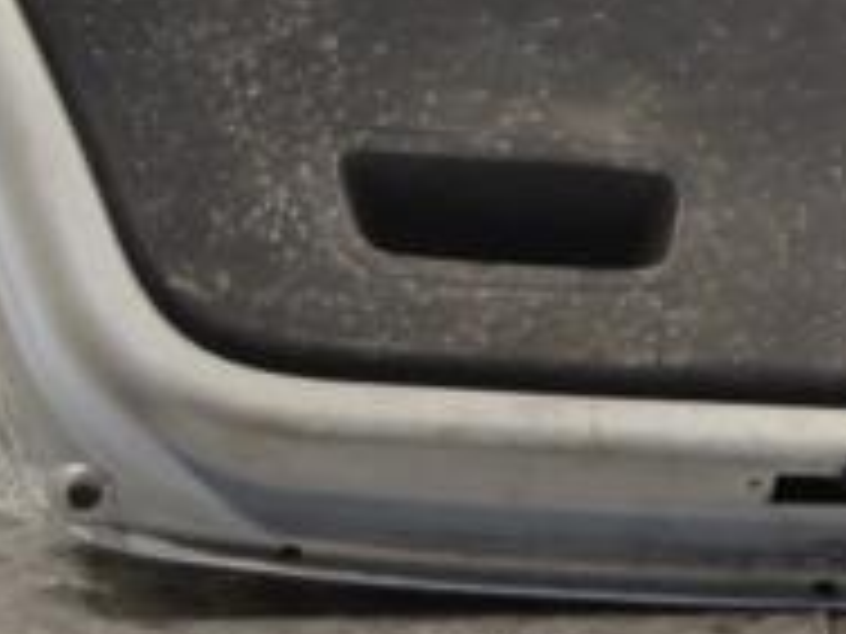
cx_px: 824
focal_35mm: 138
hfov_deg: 14.1
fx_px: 3373
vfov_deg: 10.5
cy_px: -198
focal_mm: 30
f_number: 5
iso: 400
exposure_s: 1/100
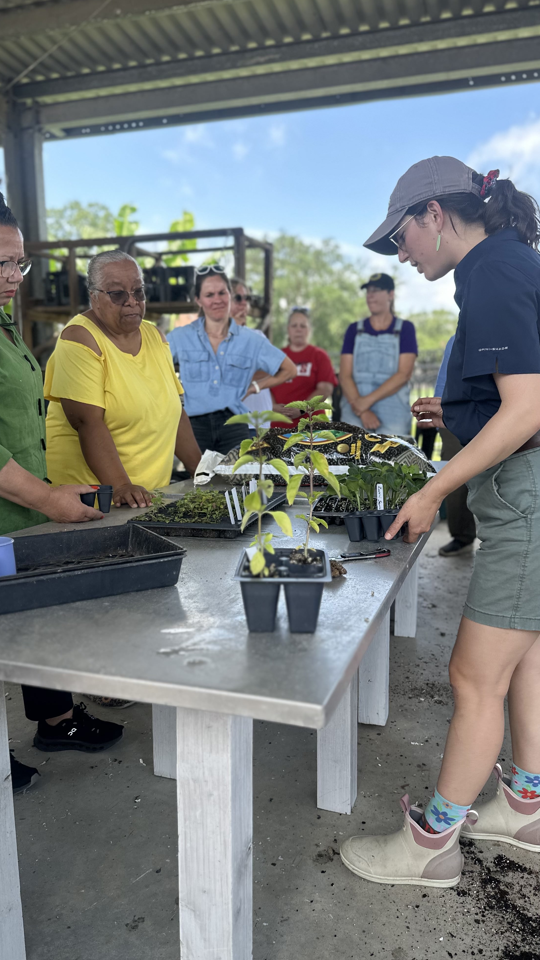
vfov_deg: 69.9
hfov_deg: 42.9
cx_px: 292
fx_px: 687
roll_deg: -1.5
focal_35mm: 27
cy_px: 485
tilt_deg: -9.8
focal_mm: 6.86
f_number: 1.78
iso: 80
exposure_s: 1/680
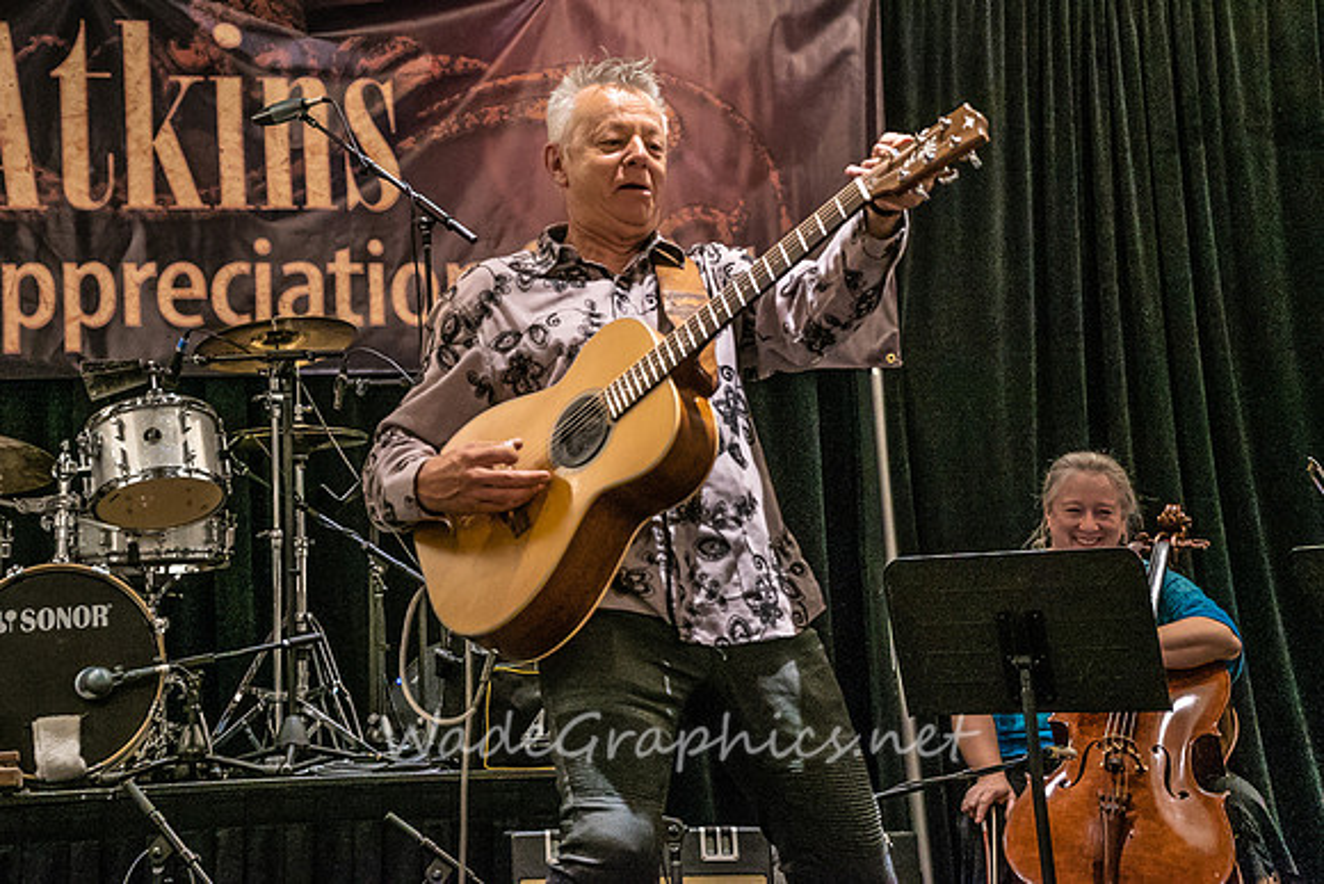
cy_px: 332
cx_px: 497
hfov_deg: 23.2
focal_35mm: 87
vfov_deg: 15.6
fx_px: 3218
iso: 6400
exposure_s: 1/200
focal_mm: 70
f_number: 5.6
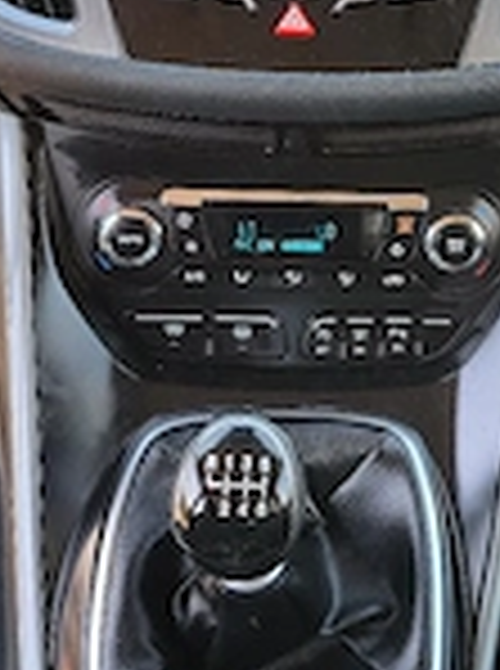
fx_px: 1354
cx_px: 432
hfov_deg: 20.6
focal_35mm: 70
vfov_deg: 27.4
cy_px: 162
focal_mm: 5.4
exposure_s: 1/101
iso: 40
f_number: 1.8
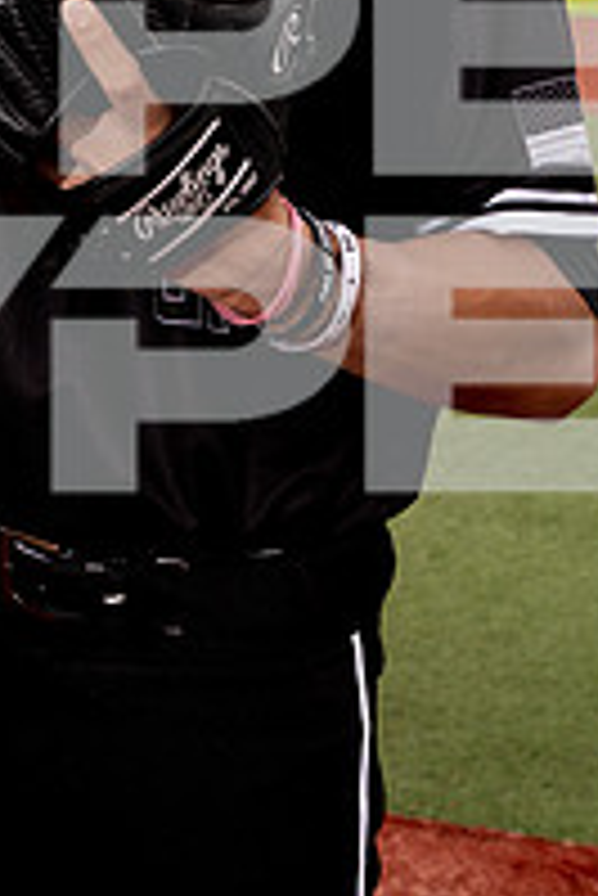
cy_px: 41
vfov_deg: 24.7
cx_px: 9
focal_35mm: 79
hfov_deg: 16.9
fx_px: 1965
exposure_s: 1/250
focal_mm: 35
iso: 125
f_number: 5
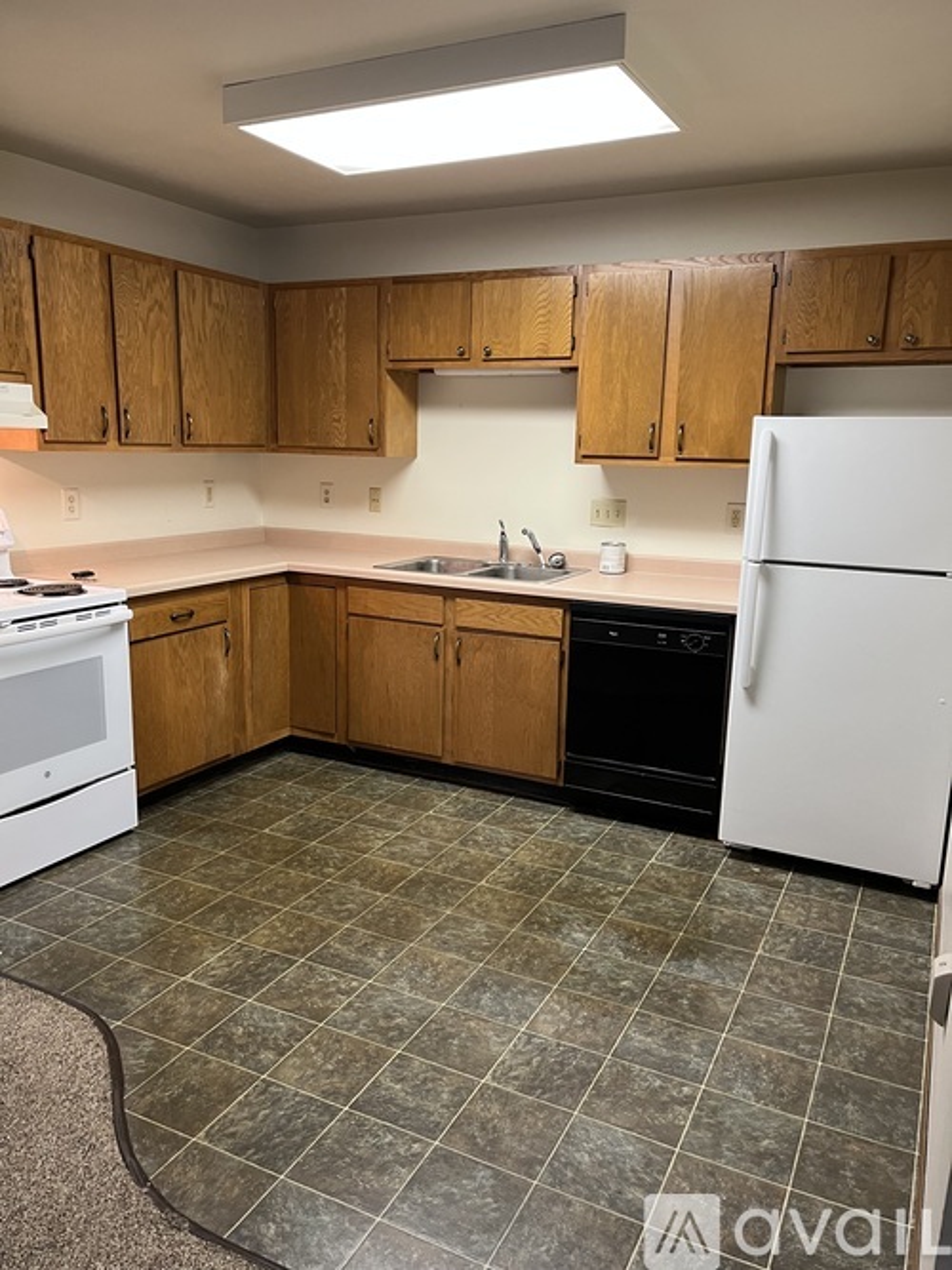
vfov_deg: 67.3
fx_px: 954
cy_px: 635
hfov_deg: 53.0
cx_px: 476
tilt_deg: -11.4
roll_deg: -0.2
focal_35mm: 26
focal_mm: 5.1
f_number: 1.6
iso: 200
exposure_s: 1/60
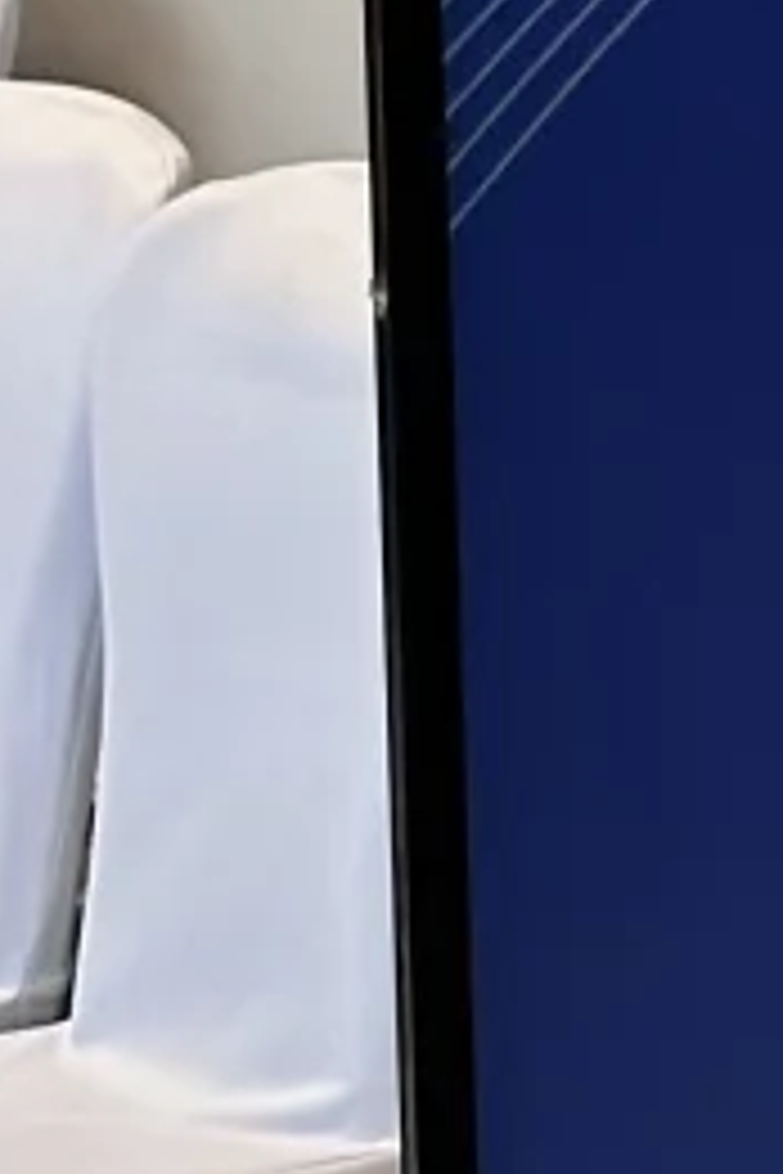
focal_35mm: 275
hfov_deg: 4.9
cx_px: 1868
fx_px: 8971
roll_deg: +0.2
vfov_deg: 7.5
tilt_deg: -11.1
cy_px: 319
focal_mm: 6.86
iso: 250
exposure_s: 1/46
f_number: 1.78
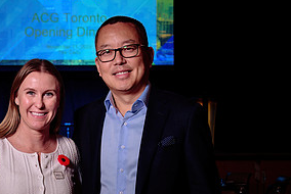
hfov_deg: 27.4
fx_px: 591
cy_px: 152
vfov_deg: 18.6
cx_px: 86
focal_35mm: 73
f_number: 4
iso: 500
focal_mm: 32.5
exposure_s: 1/50
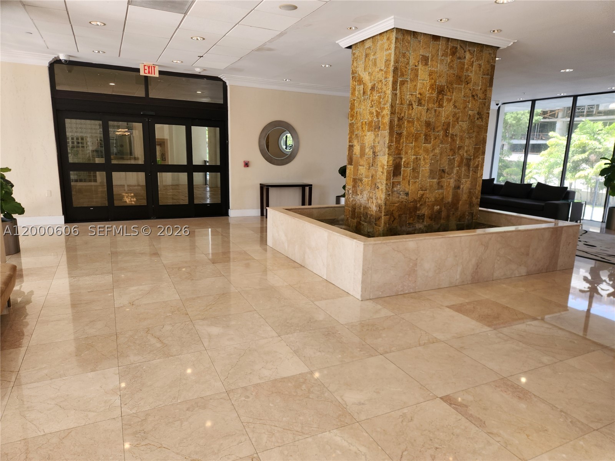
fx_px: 409
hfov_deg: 73.9
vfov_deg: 58.9
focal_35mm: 23
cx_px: 308
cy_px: 230
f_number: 1.8
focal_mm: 5.4
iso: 50
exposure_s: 1/180
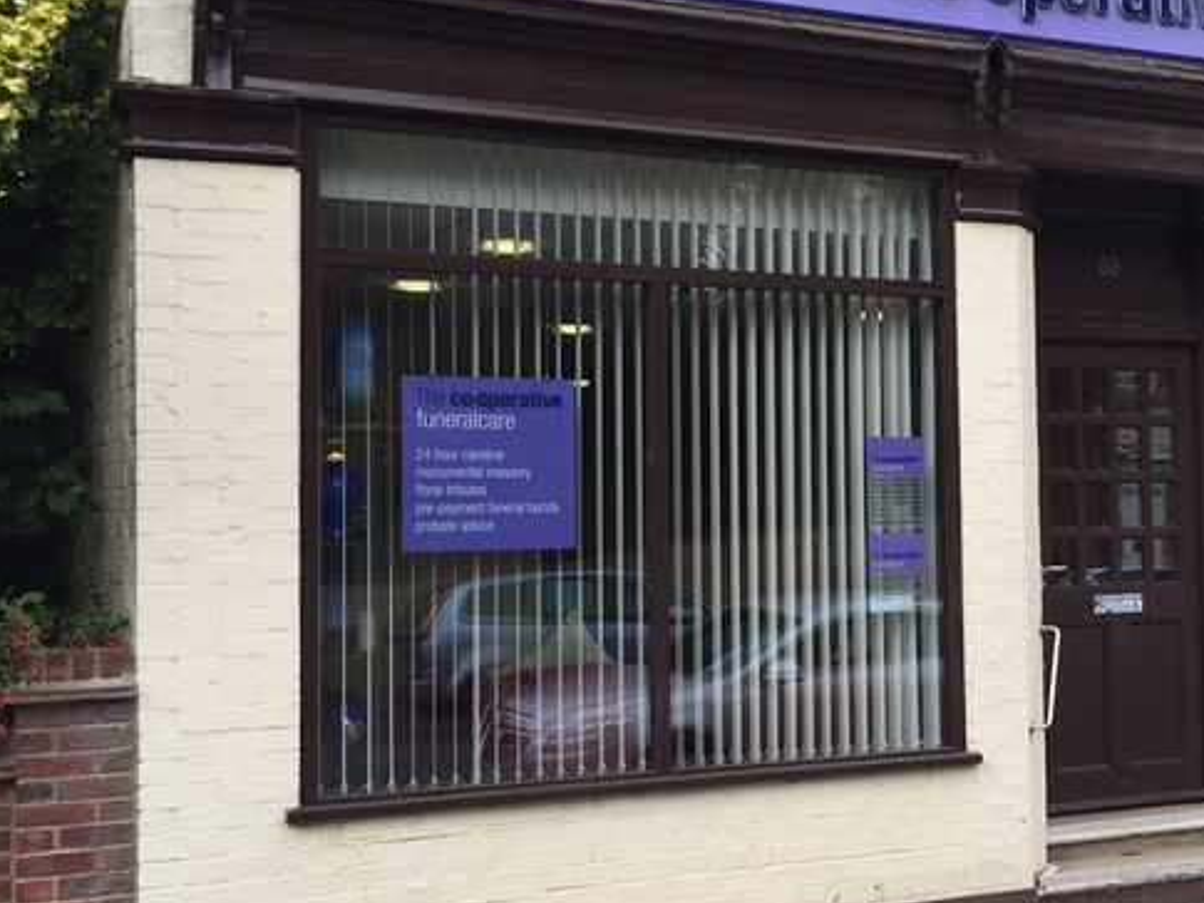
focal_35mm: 51
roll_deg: +0.8
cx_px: 930
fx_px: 1774
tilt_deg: +2.0
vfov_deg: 28.6
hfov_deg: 36.4
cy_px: 447
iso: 32
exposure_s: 1/557
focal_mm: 4.15
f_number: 2.2
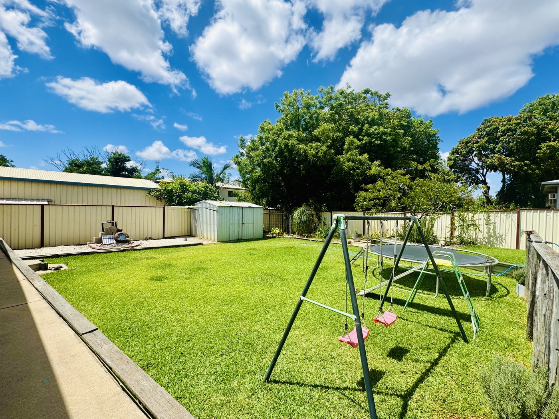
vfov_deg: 81.7
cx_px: 285
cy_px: 213
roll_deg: -2.6
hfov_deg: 98.2
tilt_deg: -1.7
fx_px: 242
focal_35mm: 15
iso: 50
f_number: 2.2
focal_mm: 2.22
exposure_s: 1/1477
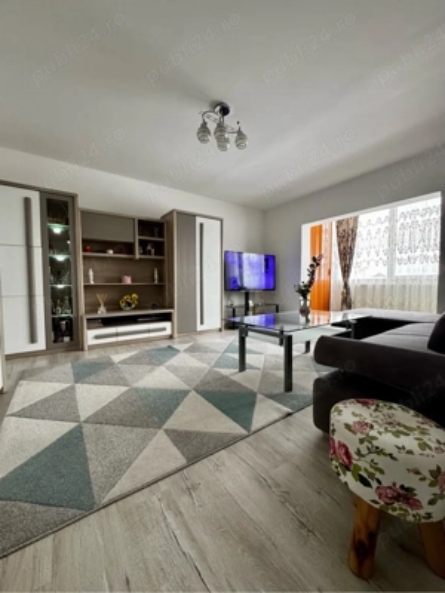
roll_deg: +0.2
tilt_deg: -2.6
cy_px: 296
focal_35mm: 14
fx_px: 240
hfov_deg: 85.7
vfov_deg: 102.1
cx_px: 222
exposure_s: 1/99
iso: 320
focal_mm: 2.22
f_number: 2.2
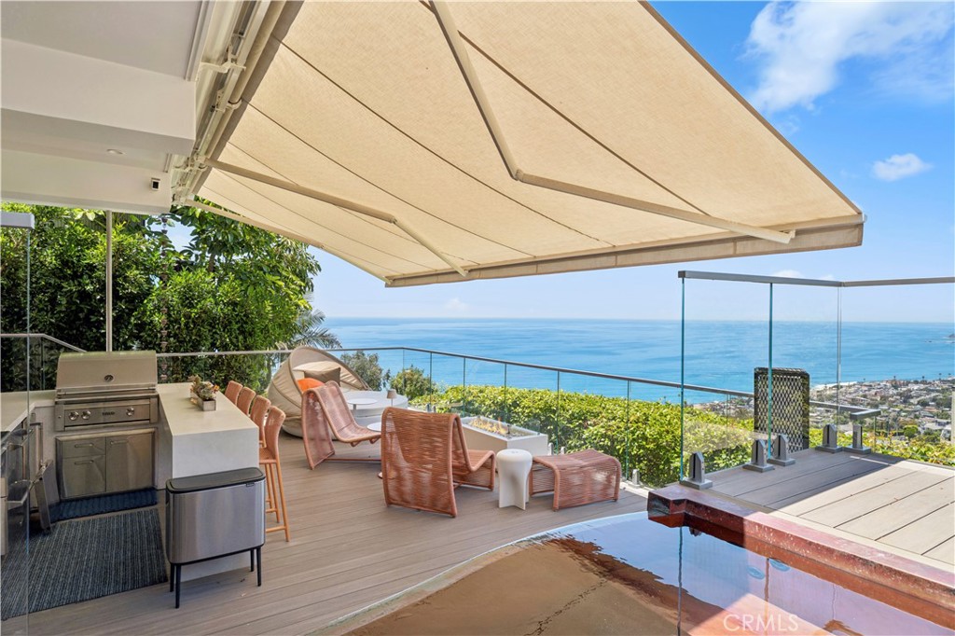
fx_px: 530
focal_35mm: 20
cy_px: 318
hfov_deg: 84.0
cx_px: 478
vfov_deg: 61.9
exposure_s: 1/250
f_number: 9
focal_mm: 20
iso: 100
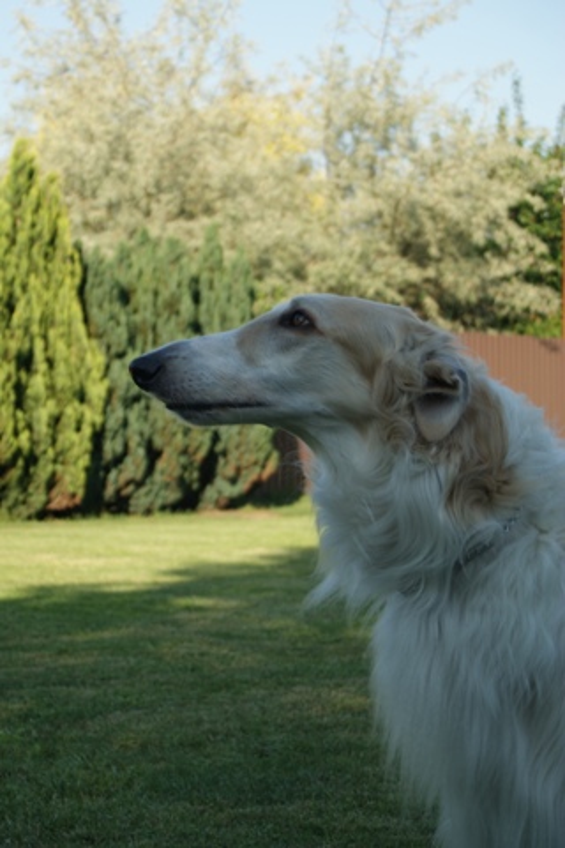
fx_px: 1765
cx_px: 282
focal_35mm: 75
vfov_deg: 27.0
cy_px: 424
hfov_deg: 18.2
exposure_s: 1/200
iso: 100
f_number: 6.3
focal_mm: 50
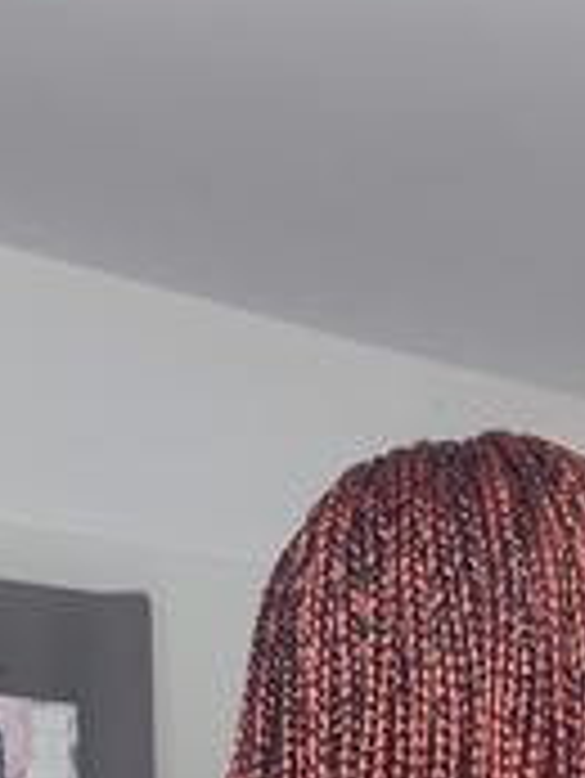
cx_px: 432
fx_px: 1868
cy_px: 1210
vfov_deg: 19.9
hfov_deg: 17.7
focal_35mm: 83
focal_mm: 5.89
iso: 232
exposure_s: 1/33
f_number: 1.89
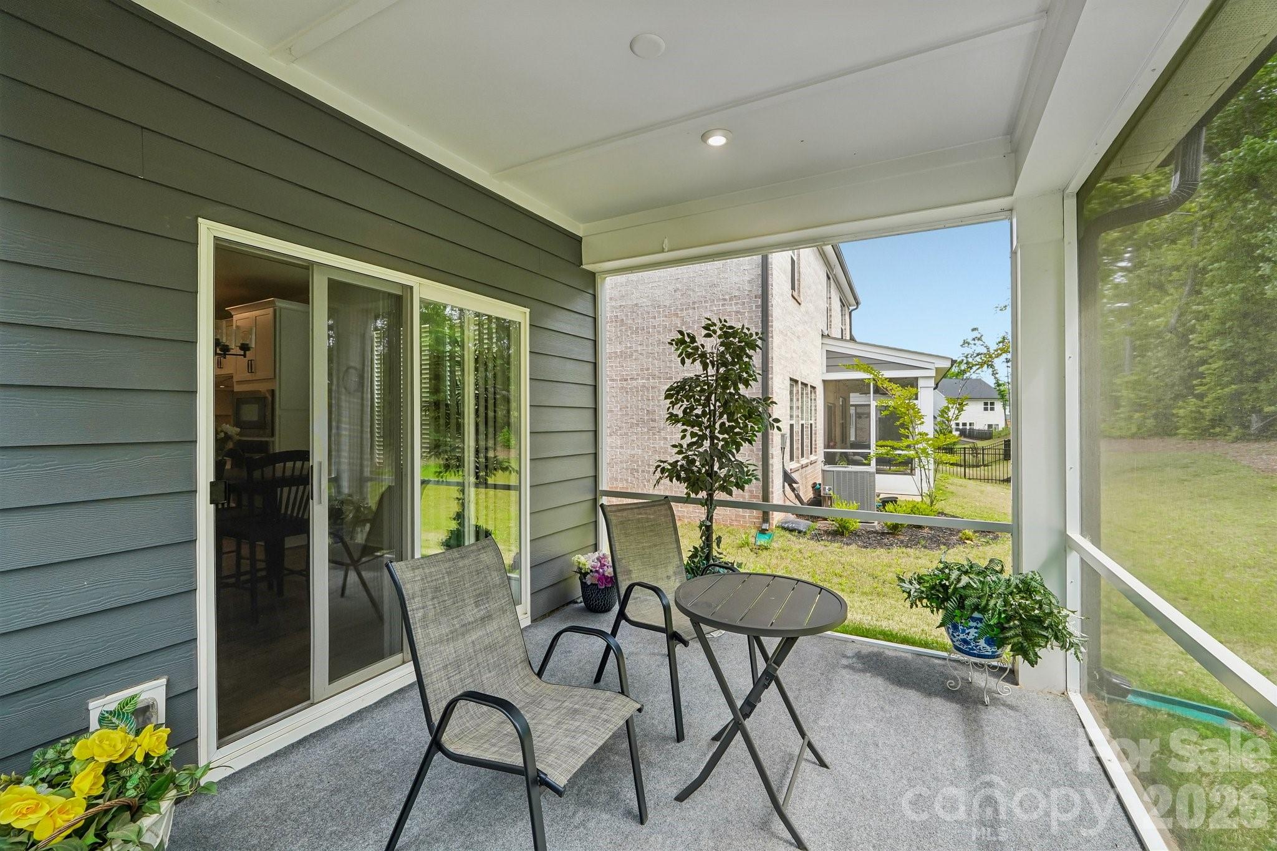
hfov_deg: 100.4
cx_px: 638
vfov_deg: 77.3
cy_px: 426
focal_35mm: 15
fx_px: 532
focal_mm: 10
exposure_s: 1/30
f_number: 8
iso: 200
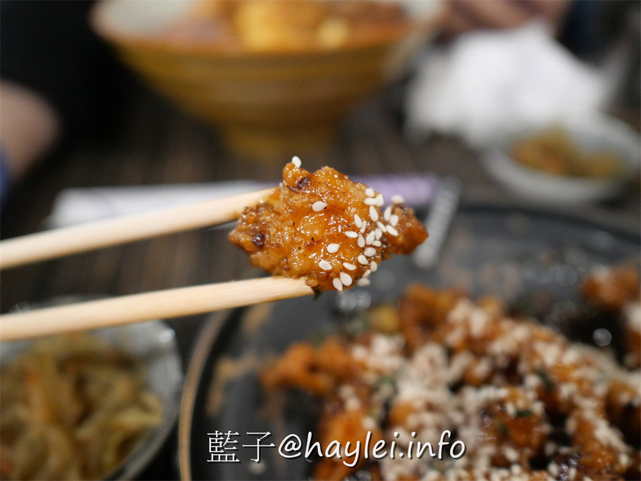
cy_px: 240
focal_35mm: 30
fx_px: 556
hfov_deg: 60.0
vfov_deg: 46.8
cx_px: 320
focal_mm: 15
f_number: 1.7
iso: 2500
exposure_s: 1/60
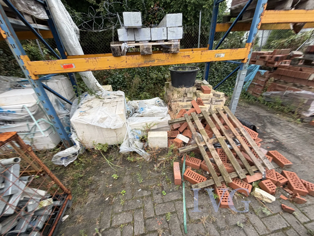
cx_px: 157
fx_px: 127
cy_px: 118
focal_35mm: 14
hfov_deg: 102.1
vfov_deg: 85.7
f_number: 2.2
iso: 80
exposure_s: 1/121
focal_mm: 2.22
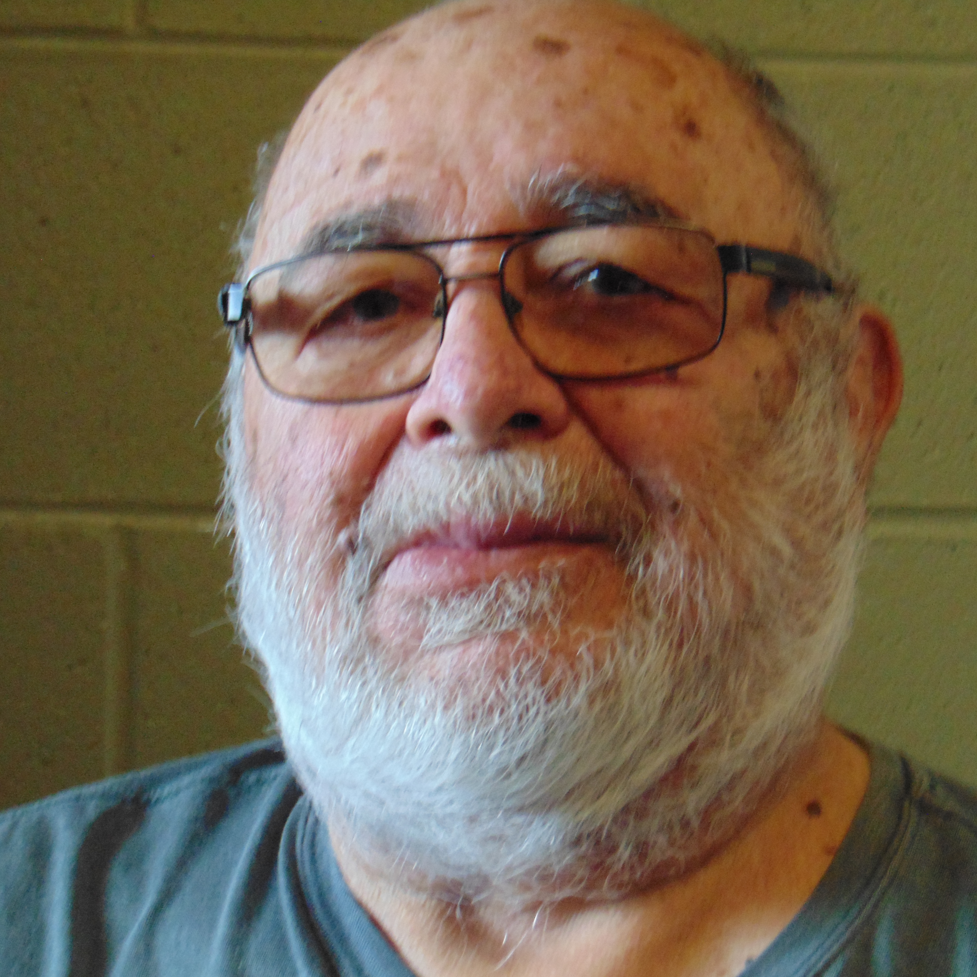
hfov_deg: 13.6
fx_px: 4087
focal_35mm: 128
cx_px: 567
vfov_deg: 13.6
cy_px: 490
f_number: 3.9
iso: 400
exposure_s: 1/40
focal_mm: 19.4
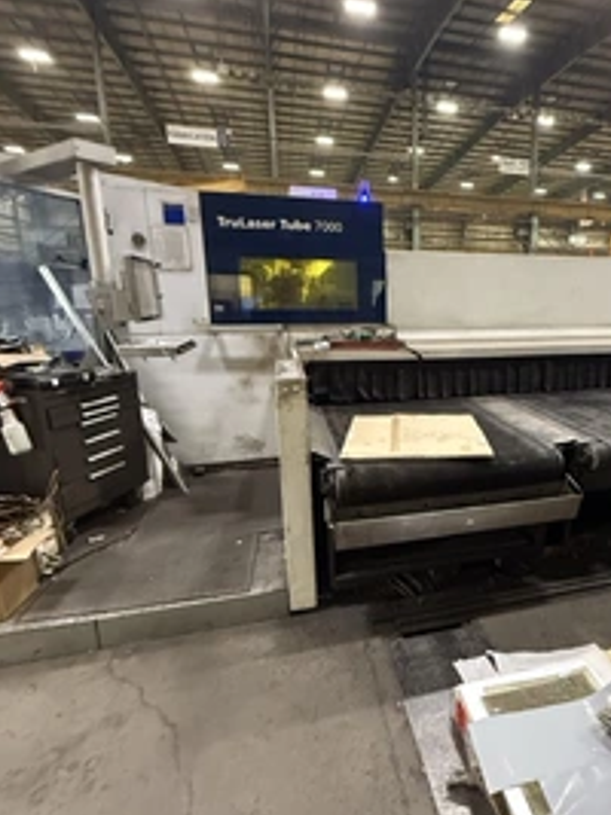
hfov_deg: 61.1
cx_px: 431
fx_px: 495
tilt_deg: -13.3
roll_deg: -1.1
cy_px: 412
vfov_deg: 79.0
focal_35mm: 21
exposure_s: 1/60
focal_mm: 2.22
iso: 1000
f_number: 2.2
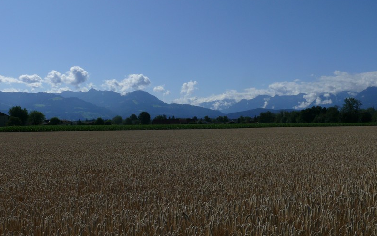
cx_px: 178
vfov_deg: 32.0
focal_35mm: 40
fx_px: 411
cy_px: 123
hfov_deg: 49.2
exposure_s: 1/800
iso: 100
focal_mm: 7.4
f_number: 9
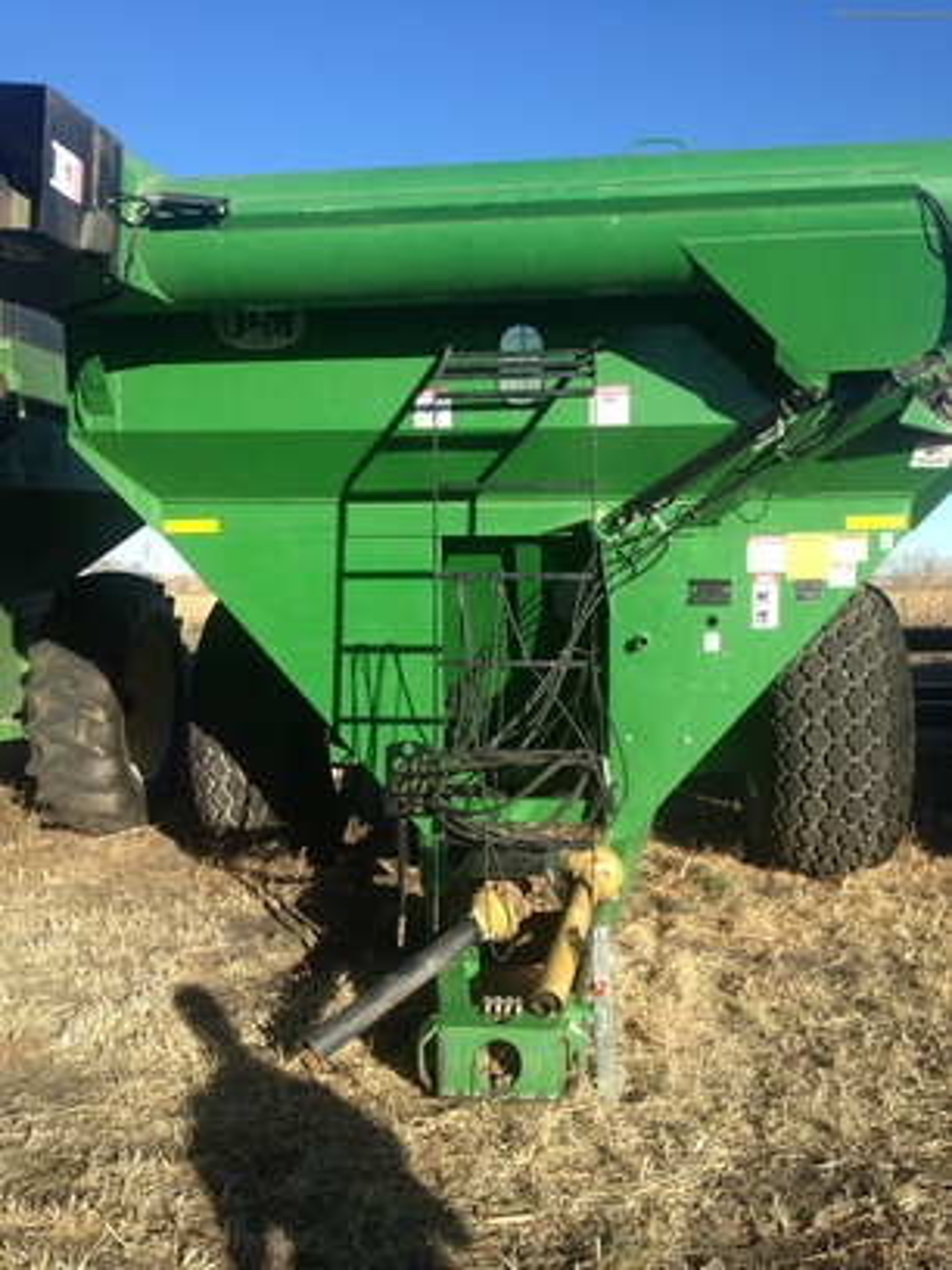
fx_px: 1283
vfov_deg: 52.6
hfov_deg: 40.7
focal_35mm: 35
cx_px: 476
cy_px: 635
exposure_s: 1/913
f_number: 2.4
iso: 50
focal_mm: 4.28
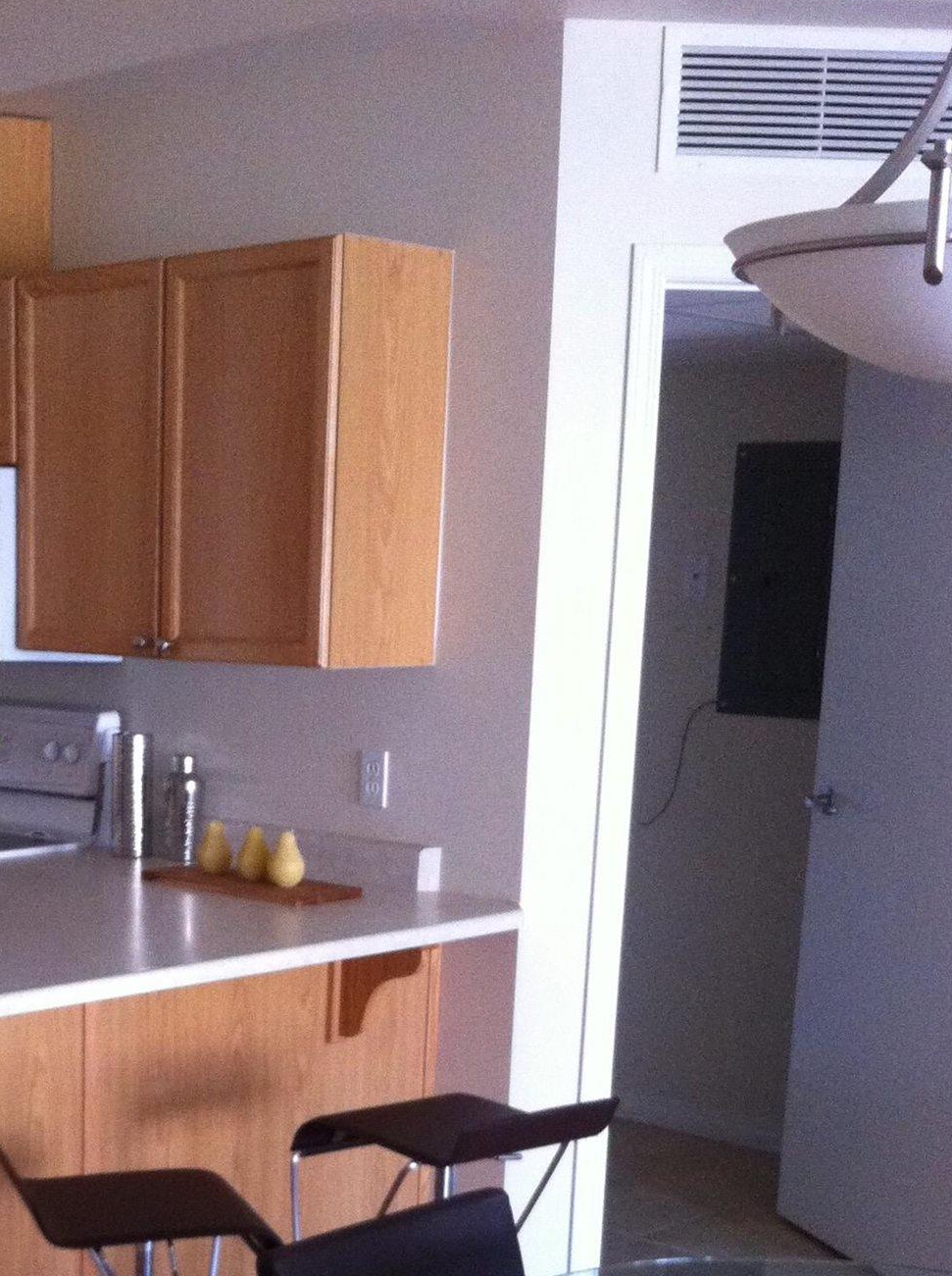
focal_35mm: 62
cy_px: 1103
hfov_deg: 23.1
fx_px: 2281
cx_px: 135
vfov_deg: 30.1
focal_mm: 3.85
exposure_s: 1/17
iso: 320
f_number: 2.8
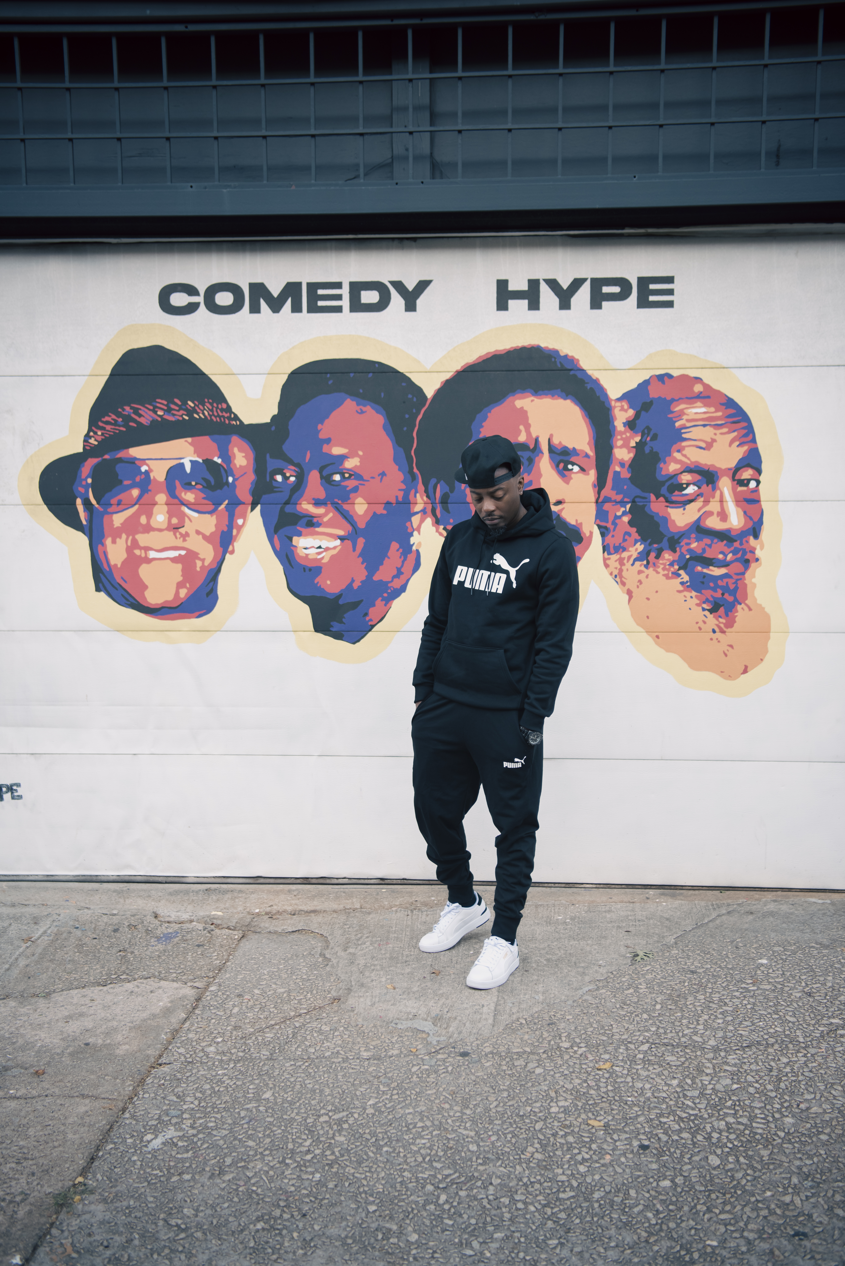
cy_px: 633
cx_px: 422
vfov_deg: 48.4
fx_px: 1407
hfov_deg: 33.4
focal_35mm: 40
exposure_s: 1/400
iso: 400
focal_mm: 40
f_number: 2.8
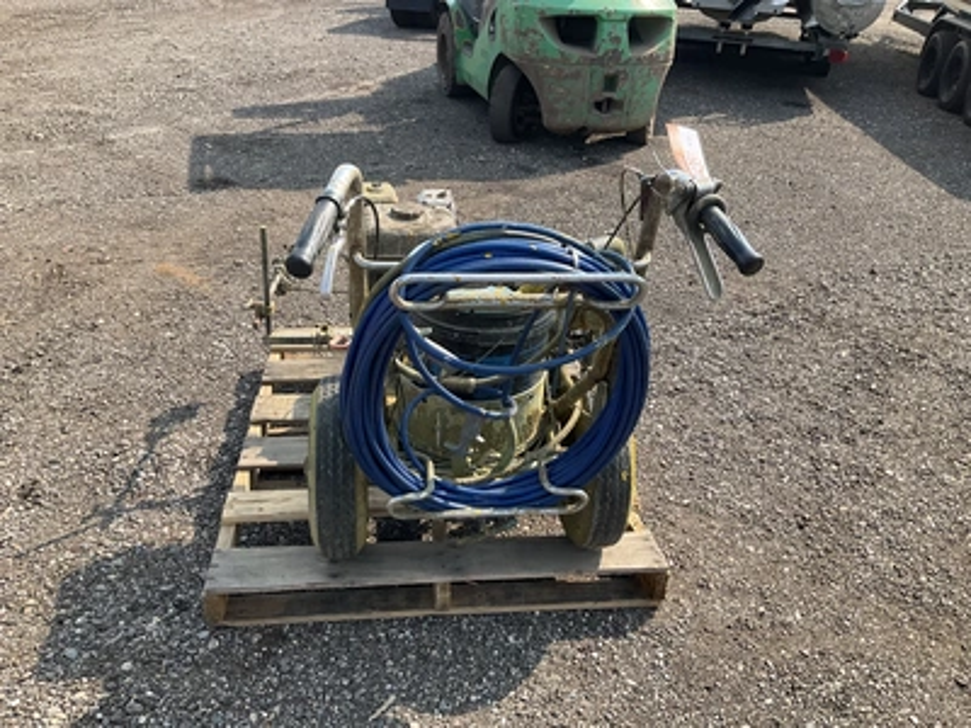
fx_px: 813
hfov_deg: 61.7
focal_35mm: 29
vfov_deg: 48.2
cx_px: 486
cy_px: 364
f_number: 1.8
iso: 25
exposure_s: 1/728
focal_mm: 3
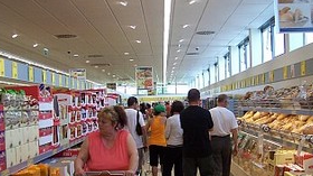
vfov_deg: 22.5
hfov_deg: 39.1
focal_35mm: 53
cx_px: 176
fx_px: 440
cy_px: 121
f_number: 2.7
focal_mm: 5.6
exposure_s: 1/90
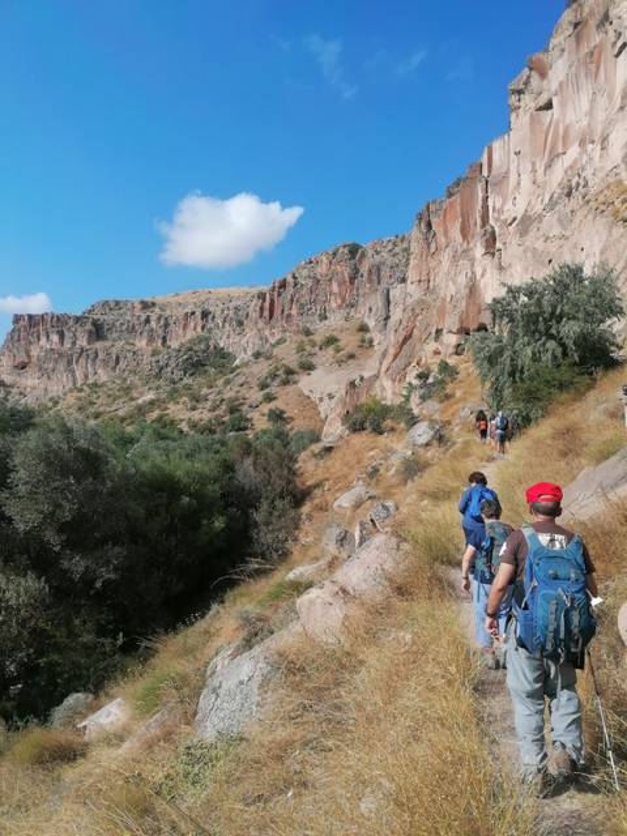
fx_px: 652
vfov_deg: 65.3
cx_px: 314
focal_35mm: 27
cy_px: 418
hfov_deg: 51.4
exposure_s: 1/1621
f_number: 1.8
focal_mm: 4.75
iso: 50
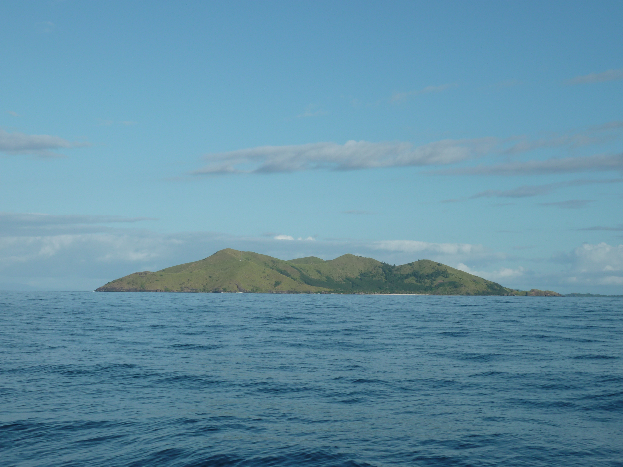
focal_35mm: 63
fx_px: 1134
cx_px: 312
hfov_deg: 30.7
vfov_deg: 23.3
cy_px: 234
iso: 80
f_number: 5.6
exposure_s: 1/500
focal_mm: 10.3
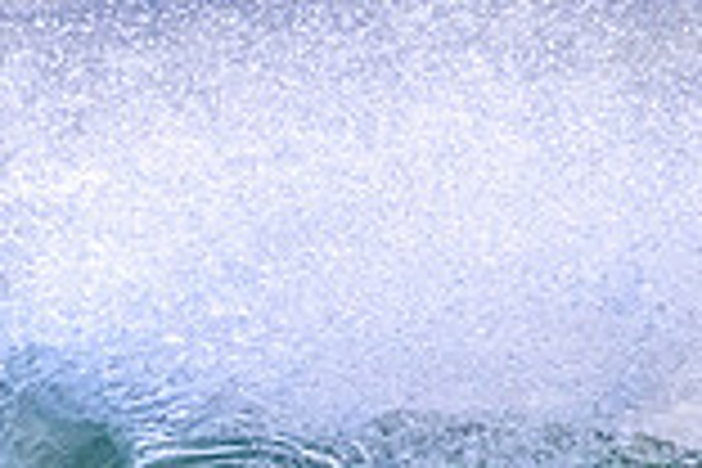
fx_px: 54986
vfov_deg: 0.5
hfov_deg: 0.7
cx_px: -212
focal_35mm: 2820
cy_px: 619
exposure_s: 1/1600
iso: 2800
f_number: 11
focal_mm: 760
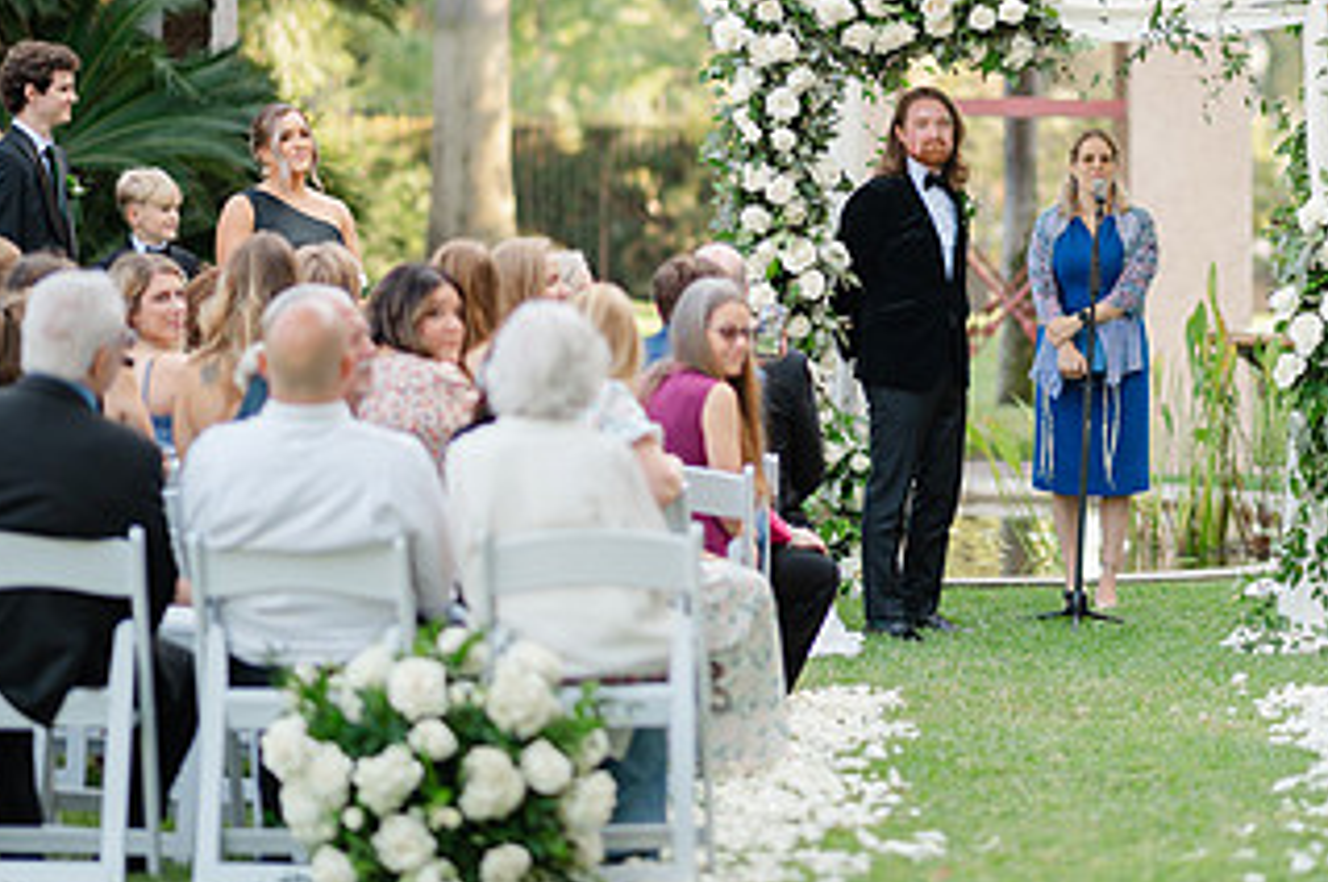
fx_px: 7038
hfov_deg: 10.8
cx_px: 974
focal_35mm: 191
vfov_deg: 7.2
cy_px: 166
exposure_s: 1/800
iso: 100
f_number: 1.4
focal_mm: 105
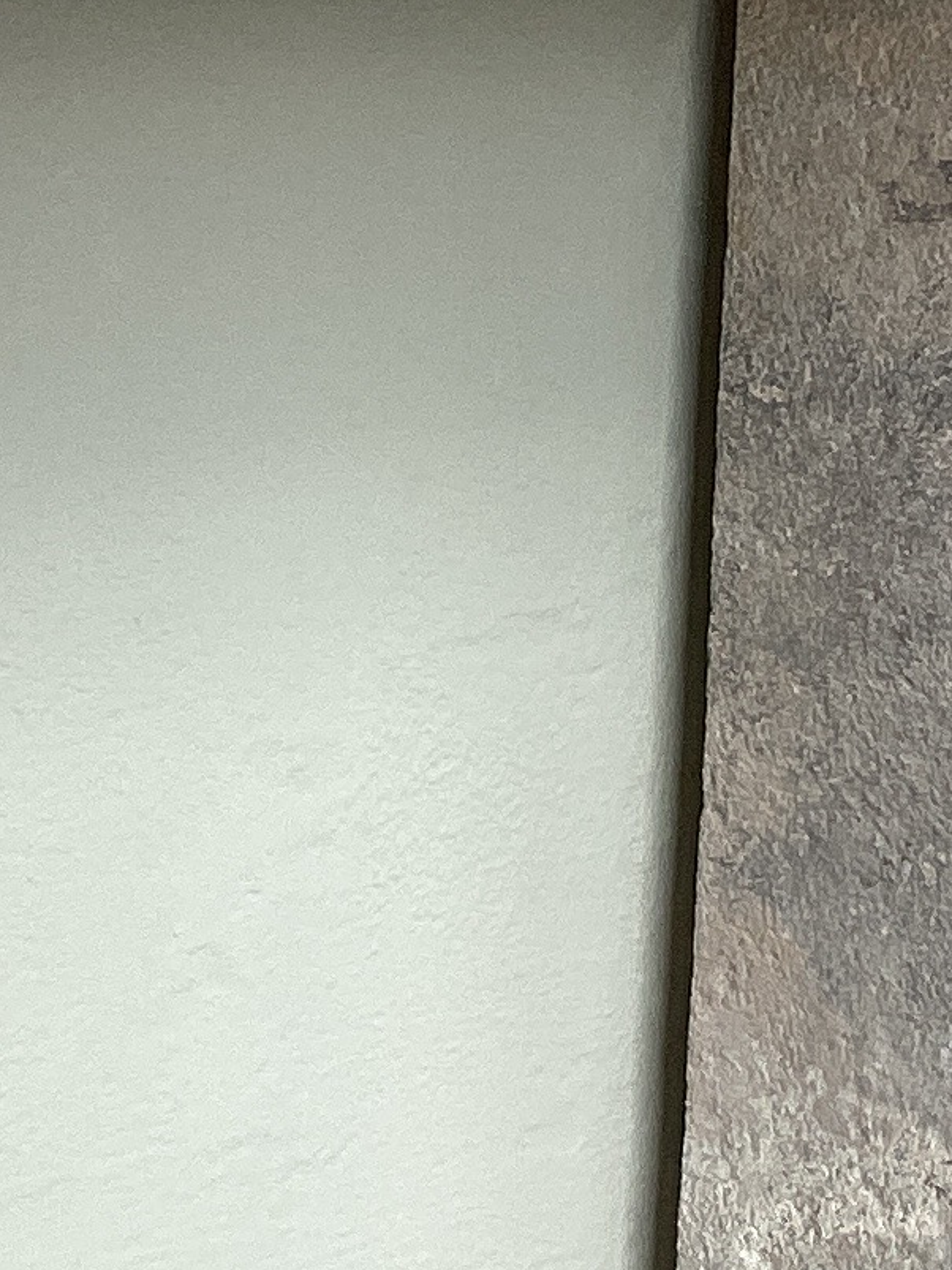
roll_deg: -0.7
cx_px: 188
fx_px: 4622
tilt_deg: -16.3
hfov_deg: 11.7
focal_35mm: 126
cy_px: 1060
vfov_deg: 15.5
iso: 25
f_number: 2.4
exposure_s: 1/228
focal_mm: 3.3
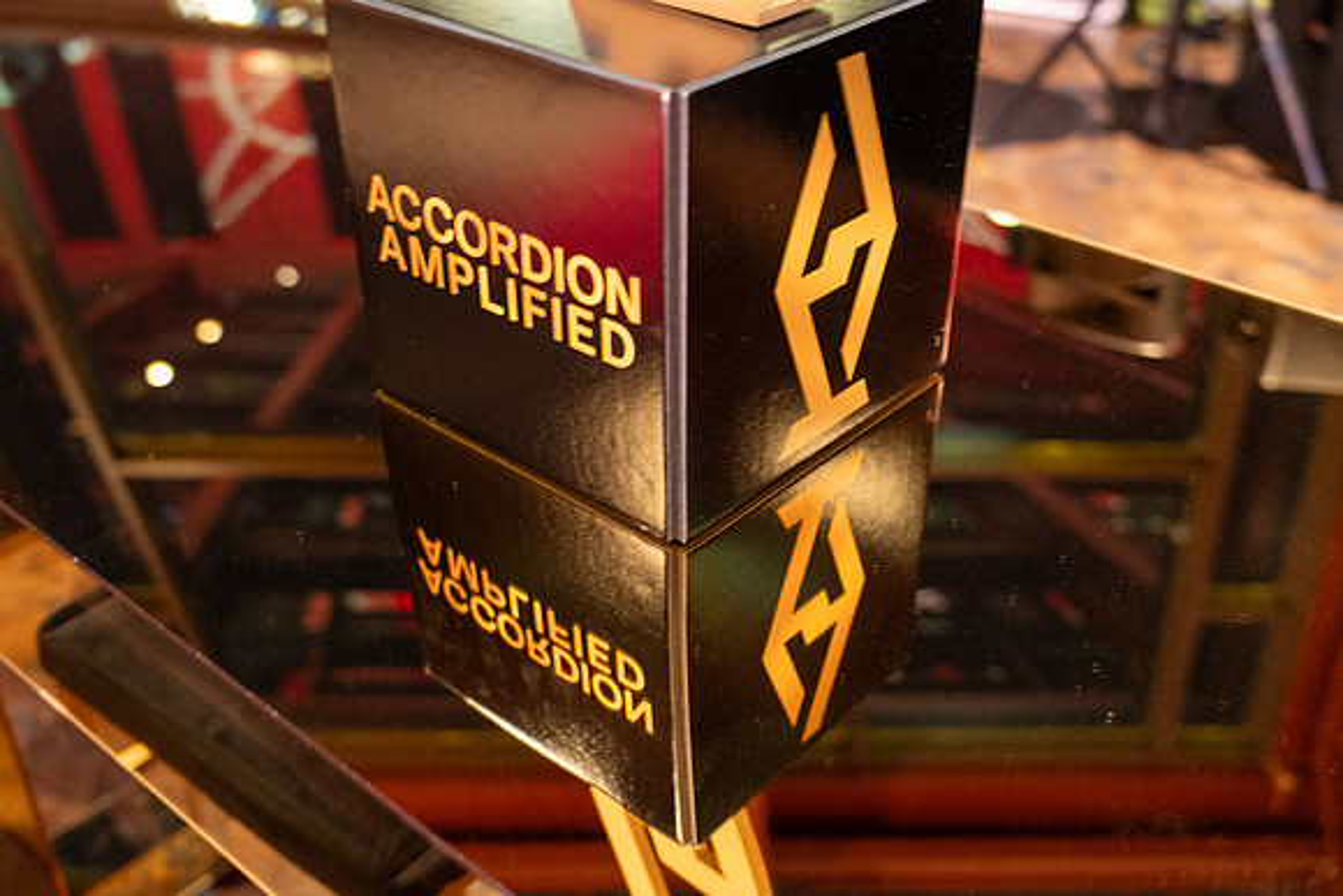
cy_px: 448
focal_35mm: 37
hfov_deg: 51.9
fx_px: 1381
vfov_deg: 36.0
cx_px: 672
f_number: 4
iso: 3200
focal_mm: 37
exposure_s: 1/3
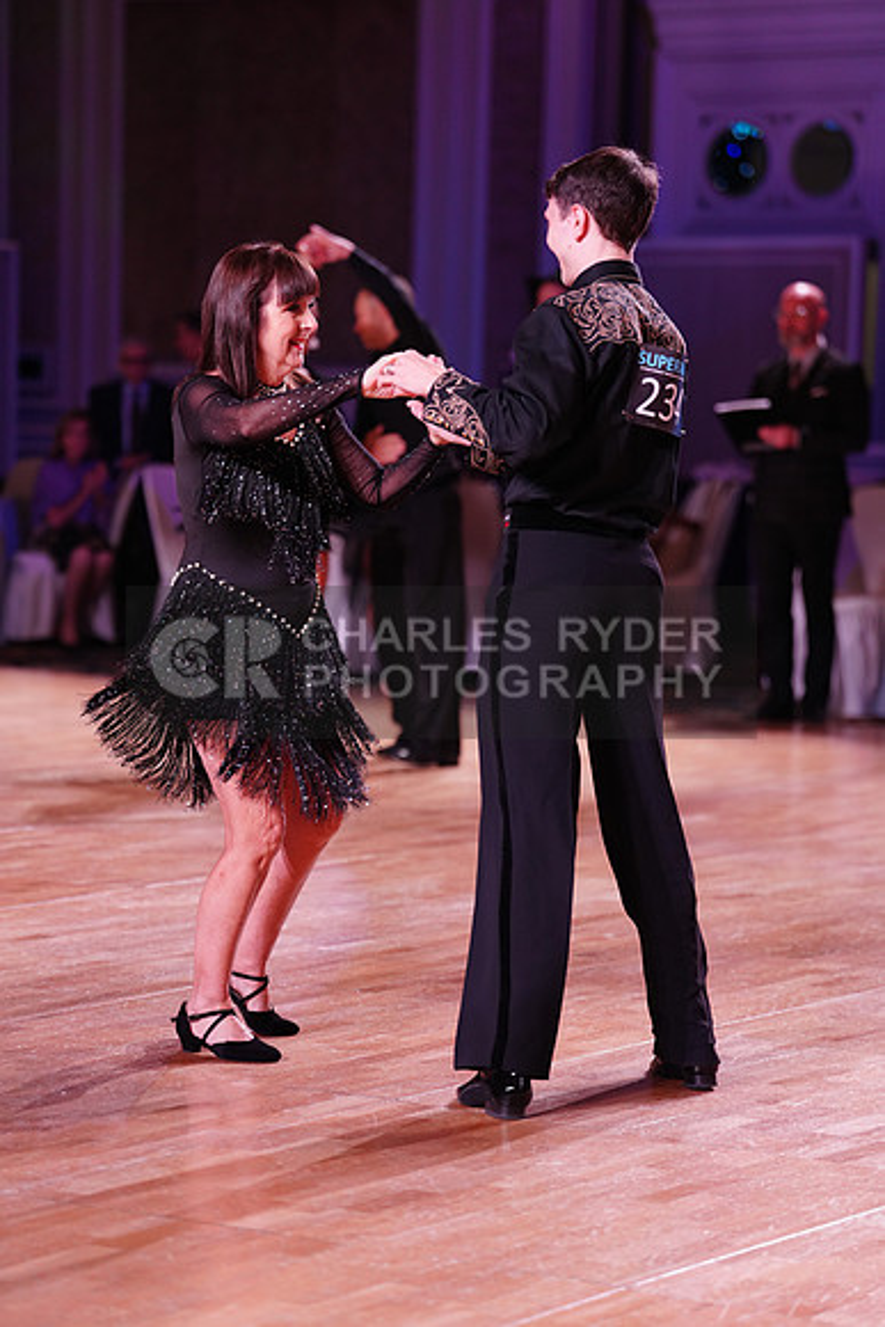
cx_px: 442
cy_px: 664
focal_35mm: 111
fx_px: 4090
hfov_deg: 12.3
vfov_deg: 18.4
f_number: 2.8
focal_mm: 111
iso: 1000
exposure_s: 1/250
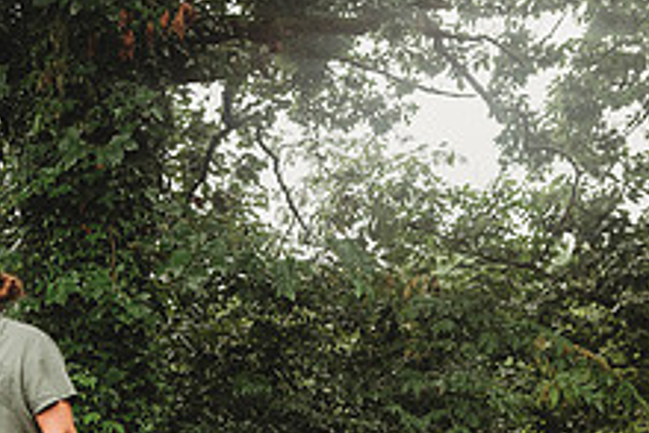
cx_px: -145
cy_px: 461
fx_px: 1245
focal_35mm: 69
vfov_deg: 19.1
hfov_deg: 25.9
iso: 400
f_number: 3.5
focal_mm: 24
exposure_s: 1/160
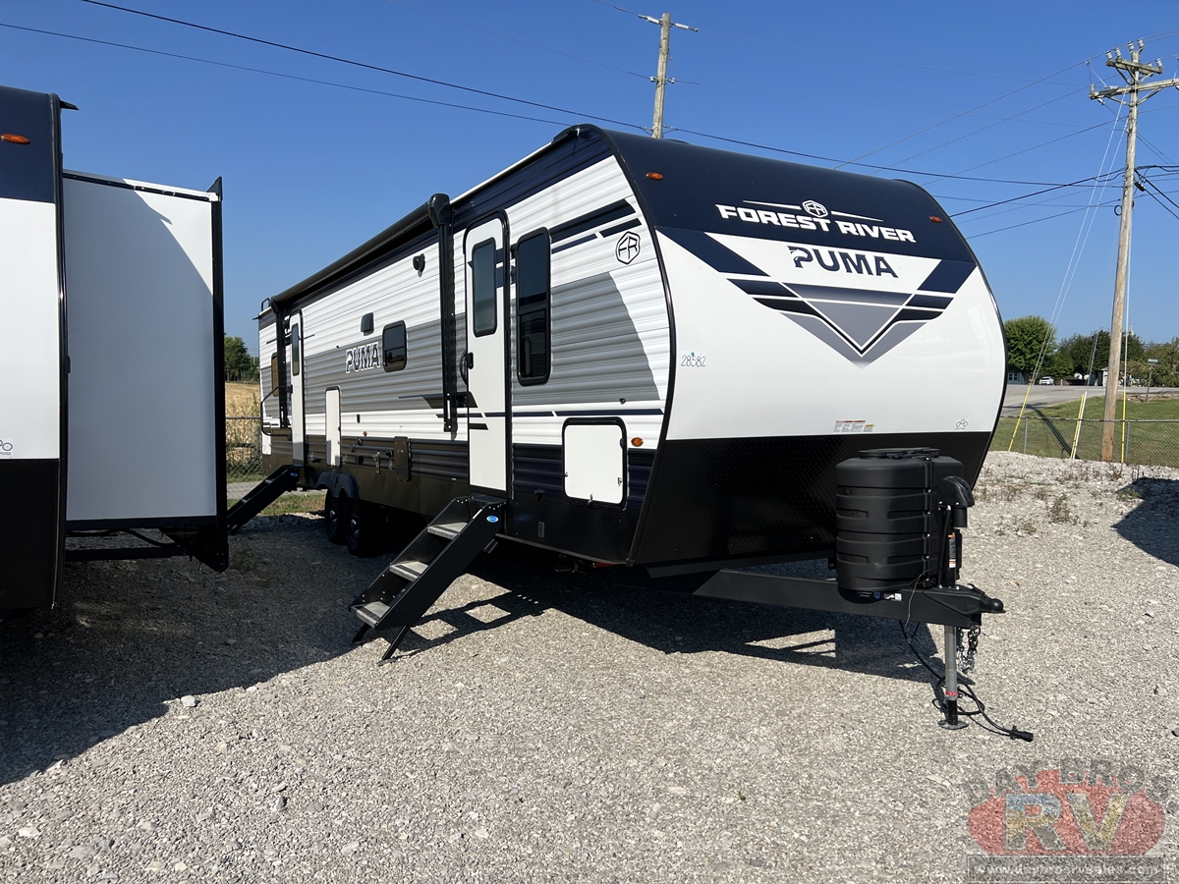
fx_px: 886
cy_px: 442
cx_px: 590
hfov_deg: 67.3
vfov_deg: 53.1
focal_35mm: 26
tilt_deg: -4.8
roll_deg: -1.5
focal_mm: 5.7
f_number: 1.5
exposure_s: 1/6993
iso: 50
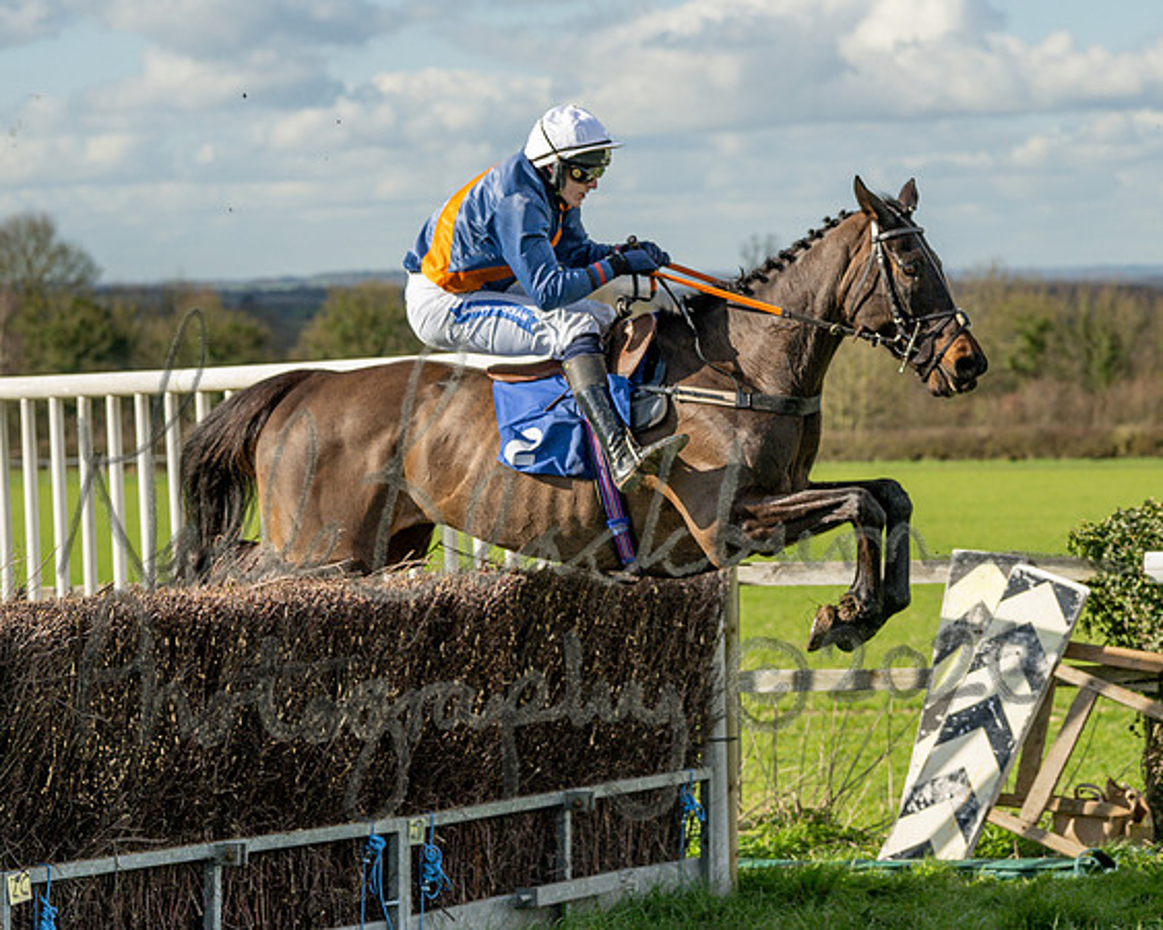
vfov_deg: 10.1
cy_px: 504
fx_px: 5261
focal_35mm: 153
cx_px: 586
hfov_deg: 12.6
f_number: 4
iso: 200
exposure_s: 1/1600
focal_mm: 83
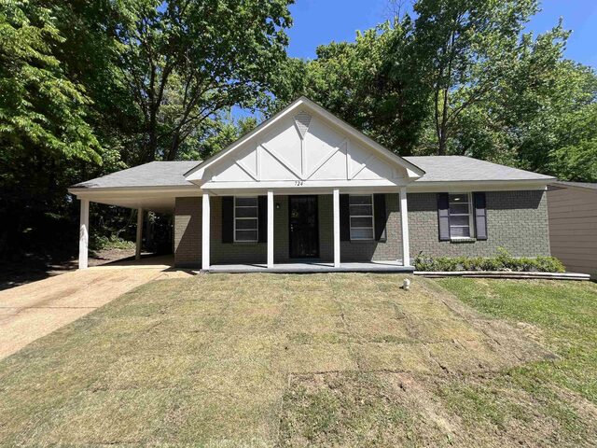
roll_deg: +0.5
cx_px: 298
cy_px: 224
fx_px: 224
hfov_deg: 106.2
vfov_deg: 89.9
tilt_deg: +2.3
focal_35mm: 13
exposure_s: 1/1193
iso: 32
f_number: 1.8
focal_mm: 1.57
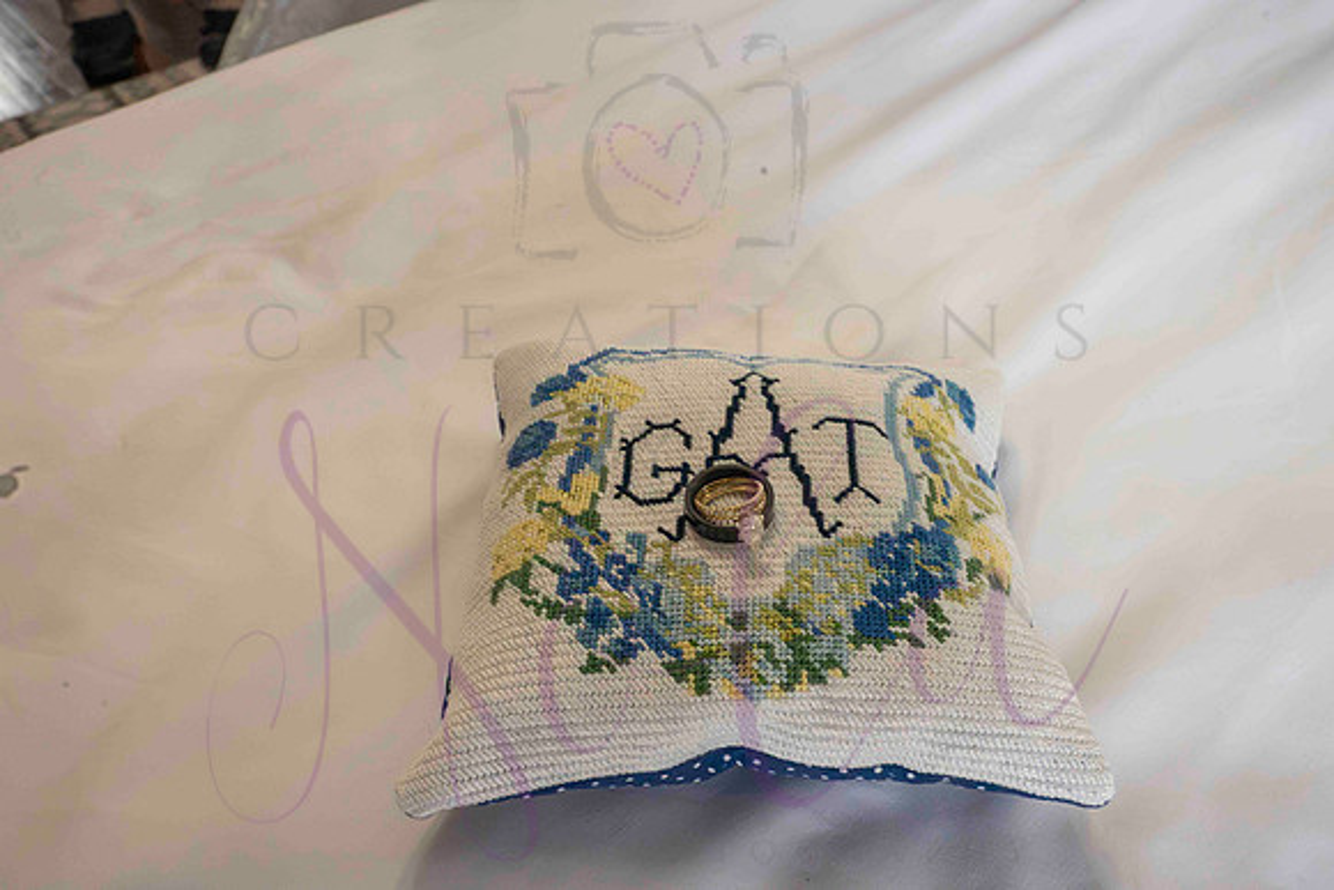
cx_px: 671
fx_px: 1151
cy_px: 441
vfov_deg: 42.3
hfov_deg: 60.2
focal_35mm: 31
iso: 22800
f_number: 14
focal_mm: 30.5
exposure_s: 1/320
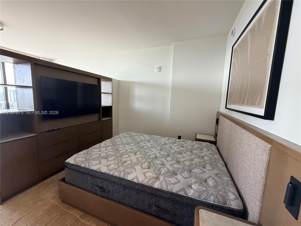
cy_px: 113
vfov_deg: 85.7
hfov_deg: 102.1
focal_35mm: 14
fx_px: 122
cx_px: 150
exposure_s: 1/121
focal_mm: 2.22
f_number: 2.2
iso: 250
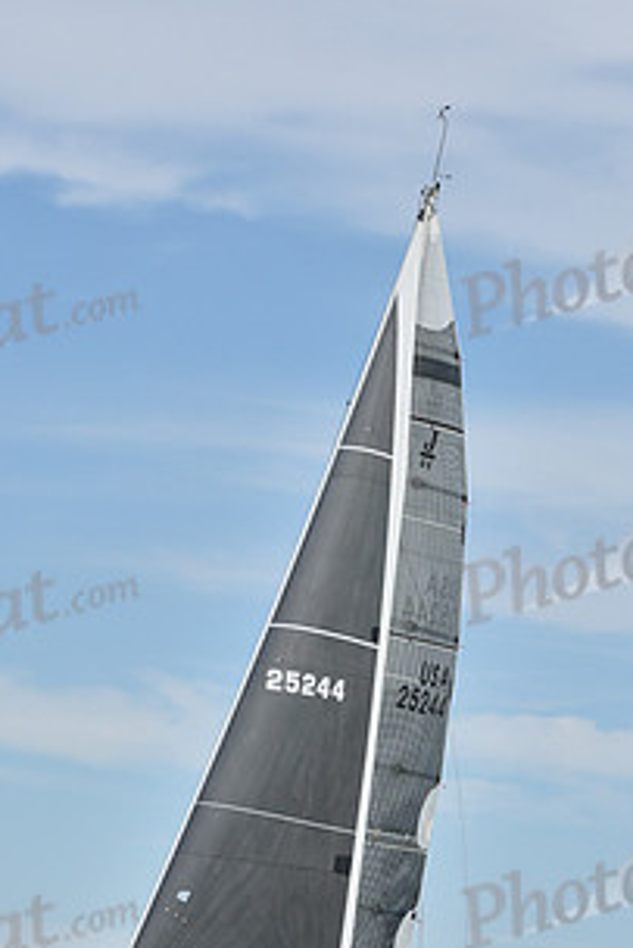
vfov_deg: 9.8
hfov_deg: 6.5
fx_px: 5532
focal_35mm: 210
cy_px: 752
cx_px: 301
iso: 320
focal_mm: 110
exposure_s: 1/1000
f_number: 10
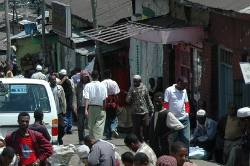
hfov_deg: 9.9
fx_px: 1422
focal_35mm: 205
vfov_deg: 6.7
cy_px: 115
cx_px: -44
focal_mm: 50
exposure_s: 1/250
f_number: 8
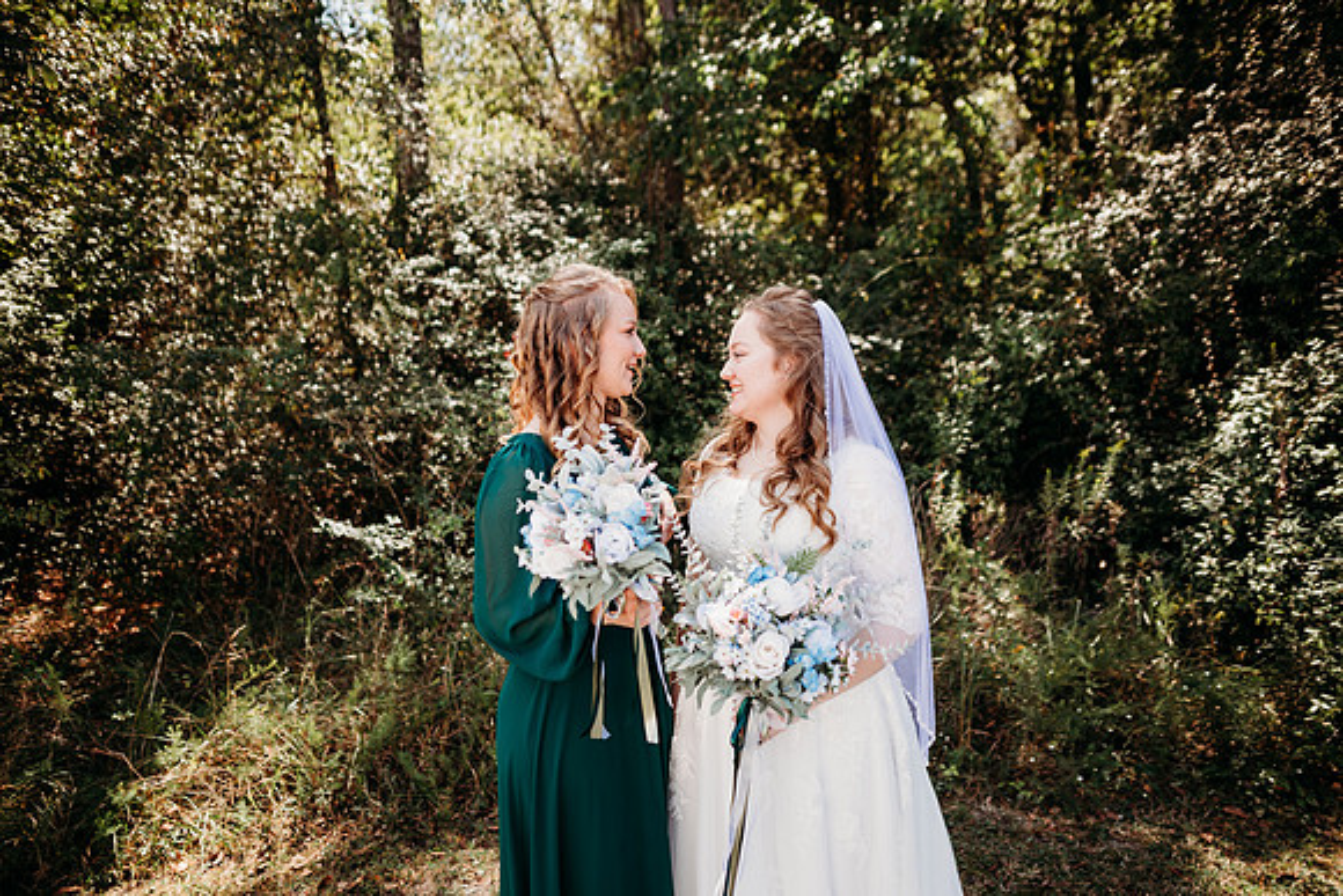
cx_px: 672
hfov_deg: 73.7
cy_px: 448
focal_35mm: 24
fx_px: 896
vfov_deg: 53.2
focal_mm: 24
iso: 100
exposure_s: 1/800
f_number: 2.2
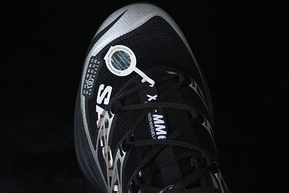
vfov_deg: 18.0
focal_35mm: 76
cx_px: 144
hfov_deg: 26.6
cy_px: 97
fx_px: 610
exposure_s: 1/60
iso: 160
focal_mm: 50
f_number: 6.3
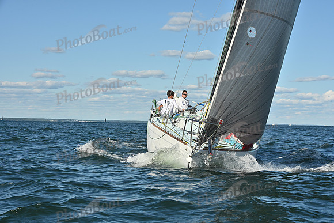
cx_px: 167
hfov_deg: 28.8
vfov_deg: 19.5
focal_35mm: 70
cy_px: 112
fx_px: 650
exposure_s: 1/1250
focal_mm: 70
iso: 320
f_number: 10
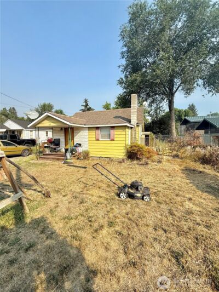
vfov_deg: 102.1
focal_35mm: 14
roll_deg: +0.6
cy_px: 146
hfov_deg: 85.7
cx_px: 110
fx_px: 118
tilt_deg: -3.6
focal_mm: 2.22
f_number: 2.2
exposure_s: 1/2092
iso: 50
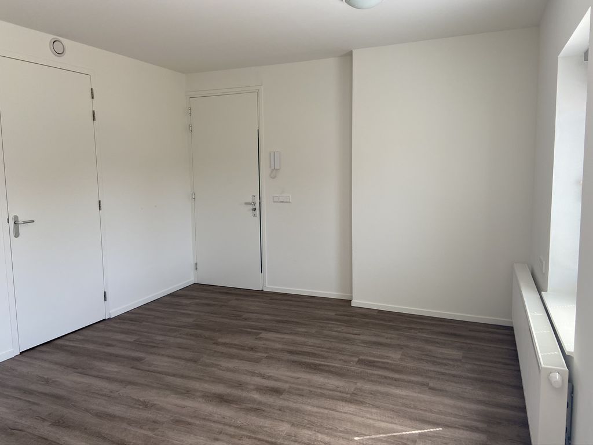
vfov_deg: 53.1
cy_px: 222
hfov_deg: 67.3
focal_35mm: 26
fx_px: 445
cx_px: 296
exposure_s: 1/121
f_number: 1.8
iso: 50
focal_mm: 4.25
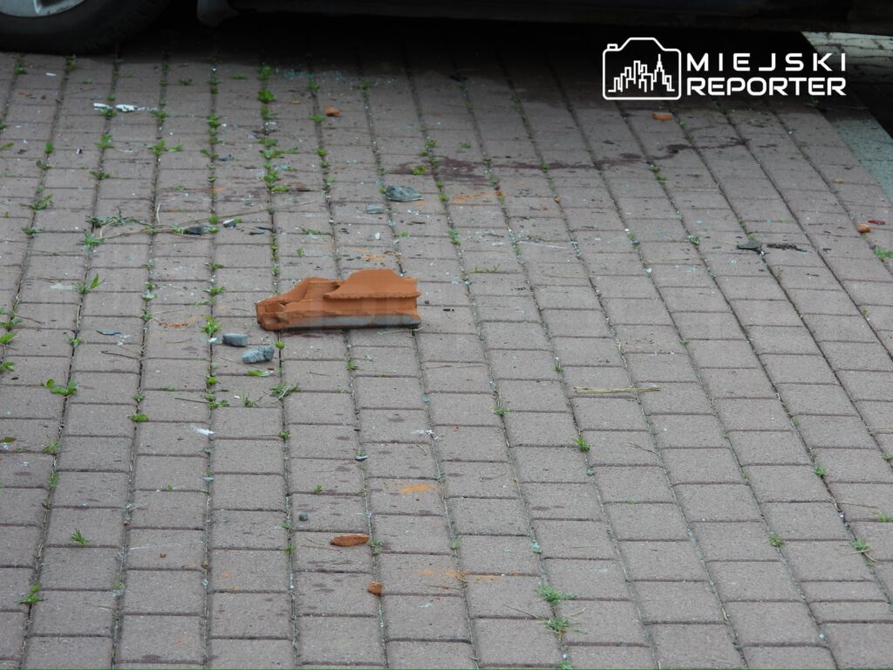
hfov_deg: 11.6
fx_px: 4386
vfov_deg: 8.7
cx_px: 446
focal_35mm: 170
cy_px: 335
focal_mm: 30.5
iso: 100
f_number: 4
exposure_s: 1/160
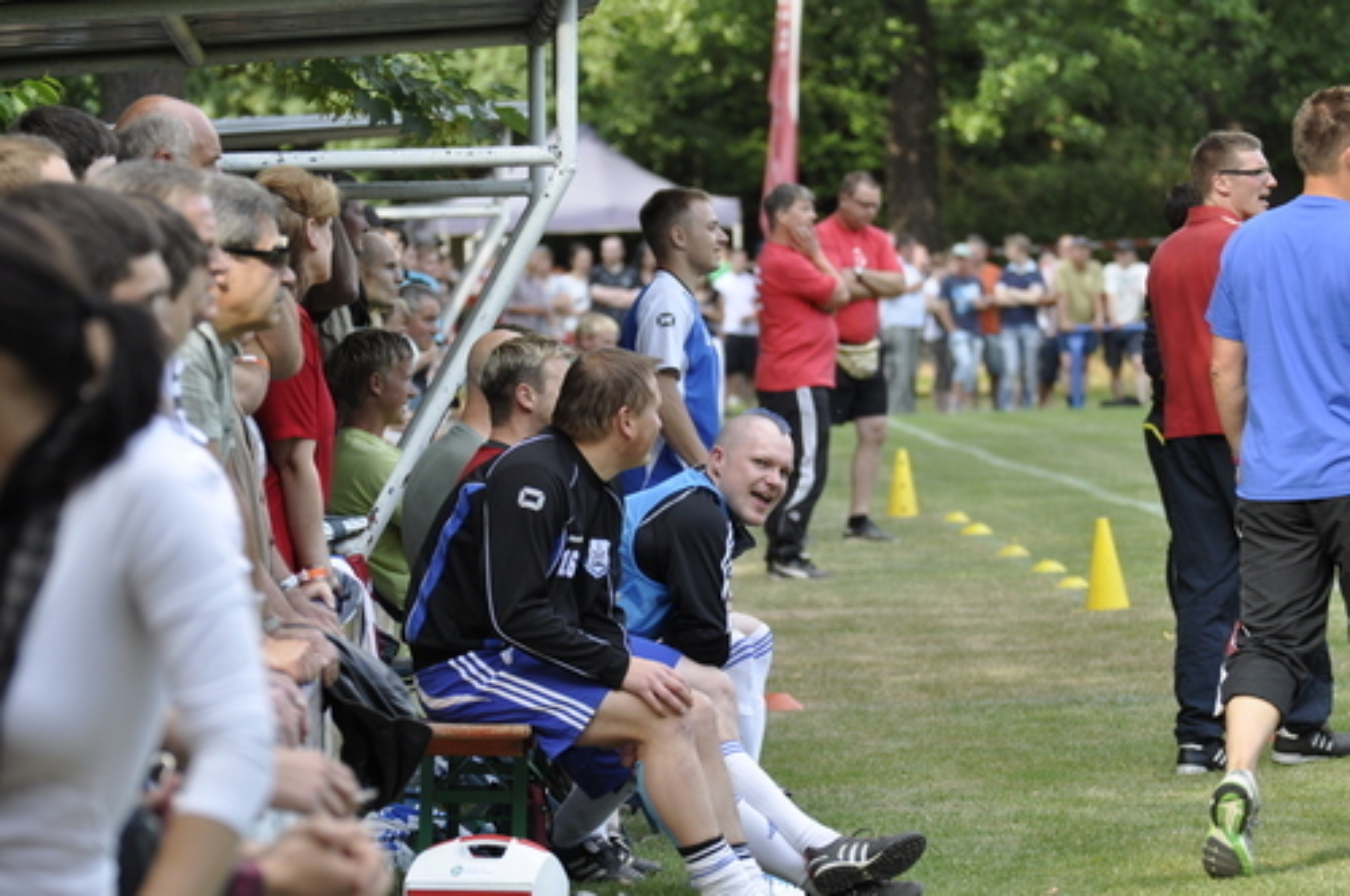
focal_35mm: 210
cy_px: 448
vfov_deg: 6.5
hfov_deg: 9.8
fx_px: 7865
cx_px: 675
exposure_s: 1/320
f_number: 4.5
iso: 400
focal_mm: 140
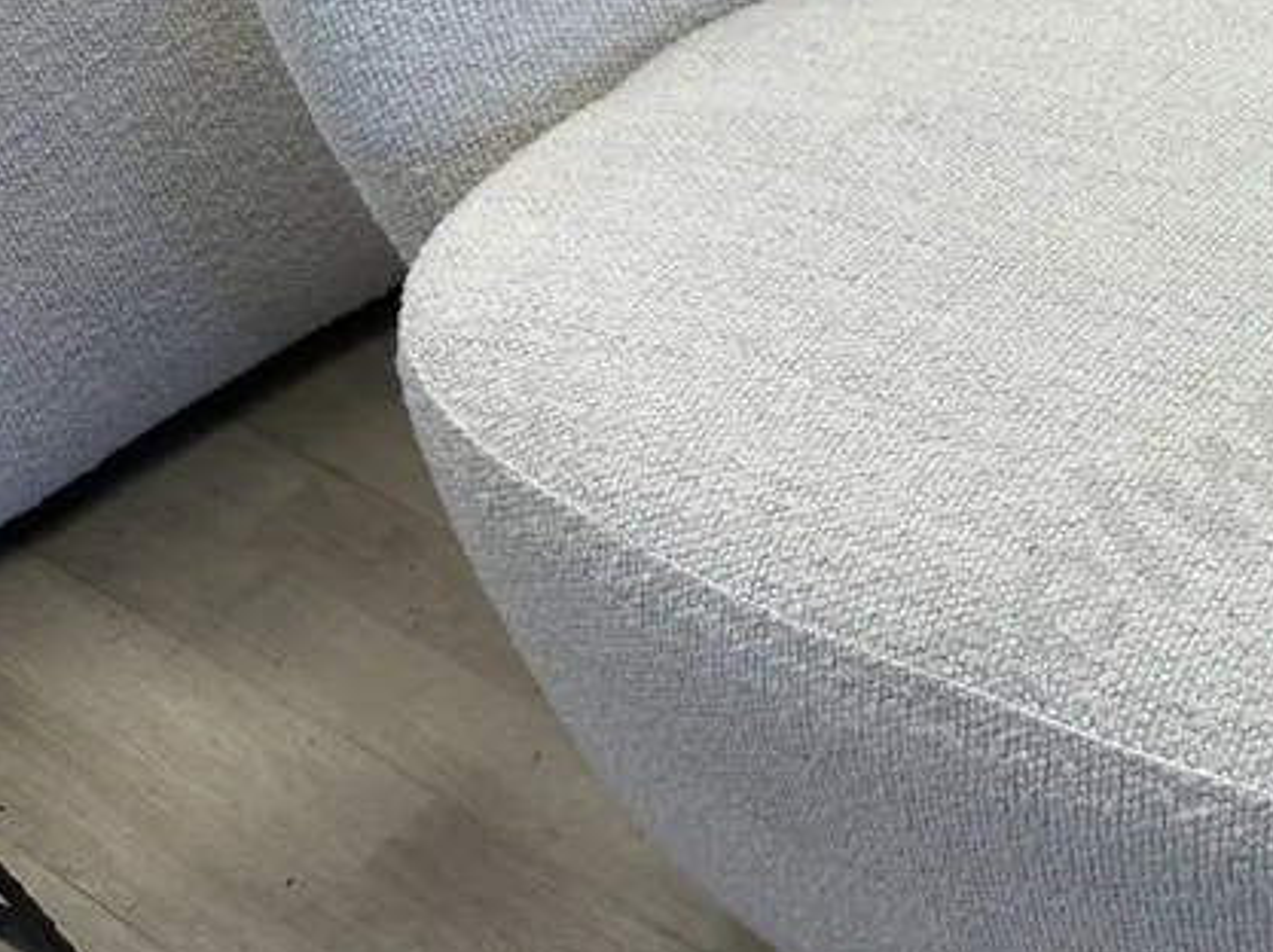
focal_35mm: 59
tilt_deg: -37.8
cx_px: 1557
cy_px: 238
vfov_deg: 24.5
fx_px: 2168
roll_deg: +4.9
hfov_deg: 28.2
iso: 80
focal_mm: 6.86
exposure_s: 1/100
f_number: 1.78
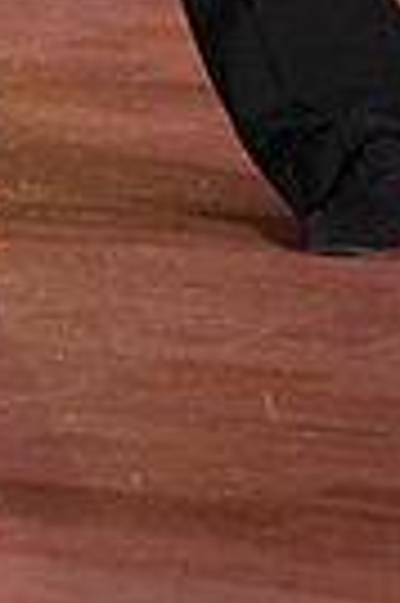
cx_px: -200
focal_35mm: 476
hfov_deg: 2.9
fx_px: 7953
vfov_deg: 4.3
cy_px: -675
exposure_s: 1/800
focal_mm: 110
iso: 1600
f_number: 2.8
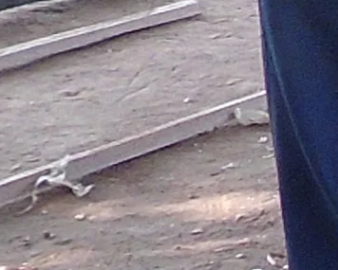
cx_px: 866
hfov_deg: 7.8
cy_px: -112
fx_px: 2251
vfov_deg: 6.8
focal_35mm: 225
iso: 400
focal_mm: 6.4
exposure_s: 1/250
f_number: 3.8
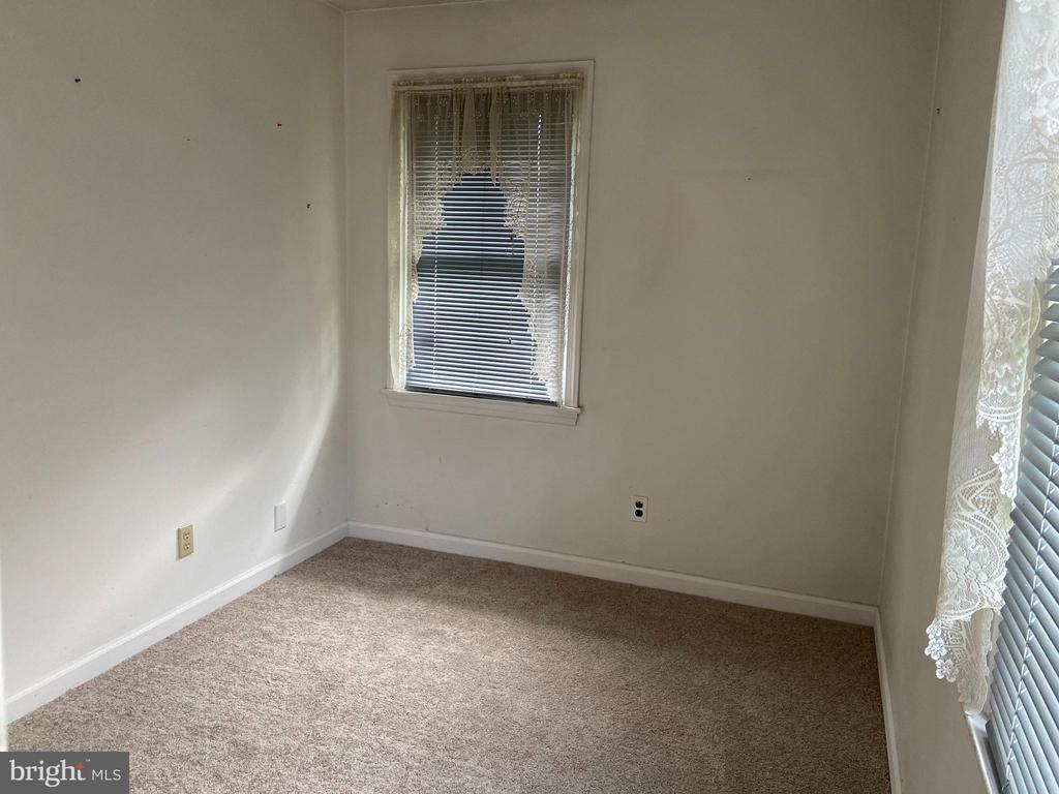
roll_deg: -1.7
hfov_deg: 67.3
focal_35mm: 26
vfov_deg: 53.1
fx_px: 795
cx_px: 530
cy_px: 397
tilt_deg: -10.6
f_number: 1.8
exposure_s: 1/60
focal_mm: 4.25
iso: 200
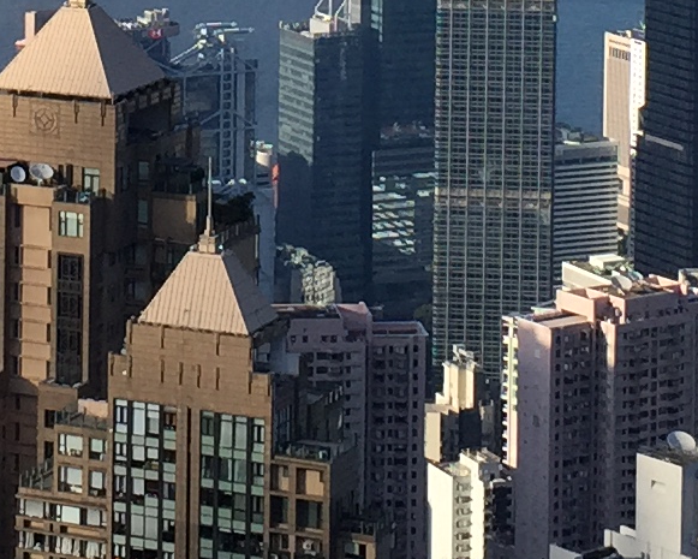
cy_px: -380
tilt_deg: -3.9
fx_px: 3285
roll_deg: -1.7
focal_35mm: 159
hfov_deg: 12.1
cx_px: 153
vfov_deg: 9.3
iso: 32
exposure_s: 1/1236
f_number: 2.2
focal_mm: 4.15
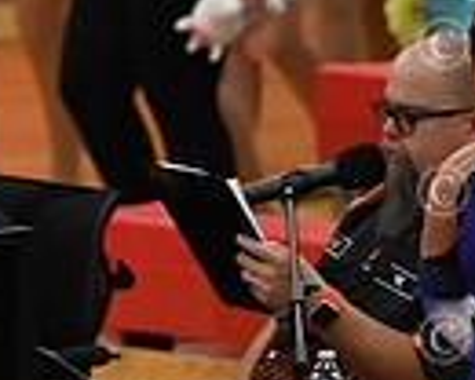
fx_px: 16364
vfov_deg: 1.3
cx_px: 946
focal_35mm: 1164
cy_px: 265
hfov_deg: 1.7
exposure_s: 1/400
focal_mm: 185
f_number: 4
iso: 6400
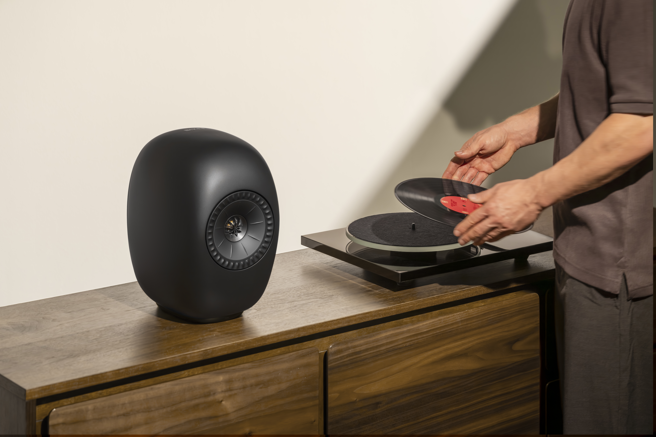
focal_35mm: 90
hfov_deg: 22.6
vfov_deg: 15.2
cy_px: 218
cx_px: 328
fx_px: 1640
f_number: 5
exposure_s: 1/80
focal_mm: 90
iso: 160
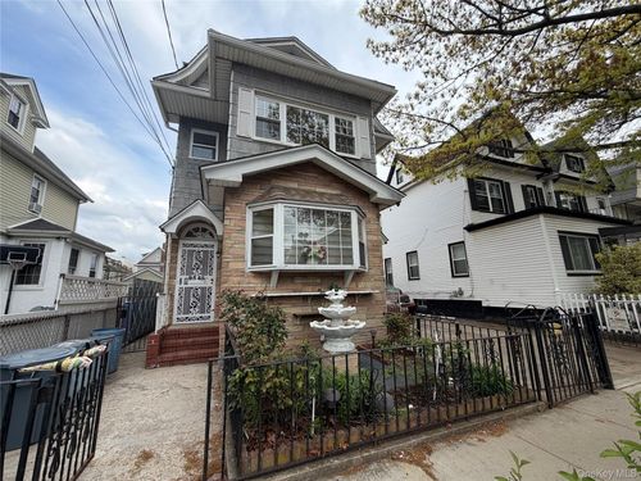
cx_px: 320
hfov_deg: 102.1
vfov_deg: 85.7
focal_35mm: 14
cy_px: 240
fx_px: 259
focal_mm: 2.22
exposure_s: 1/770
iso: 32
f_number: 2.2
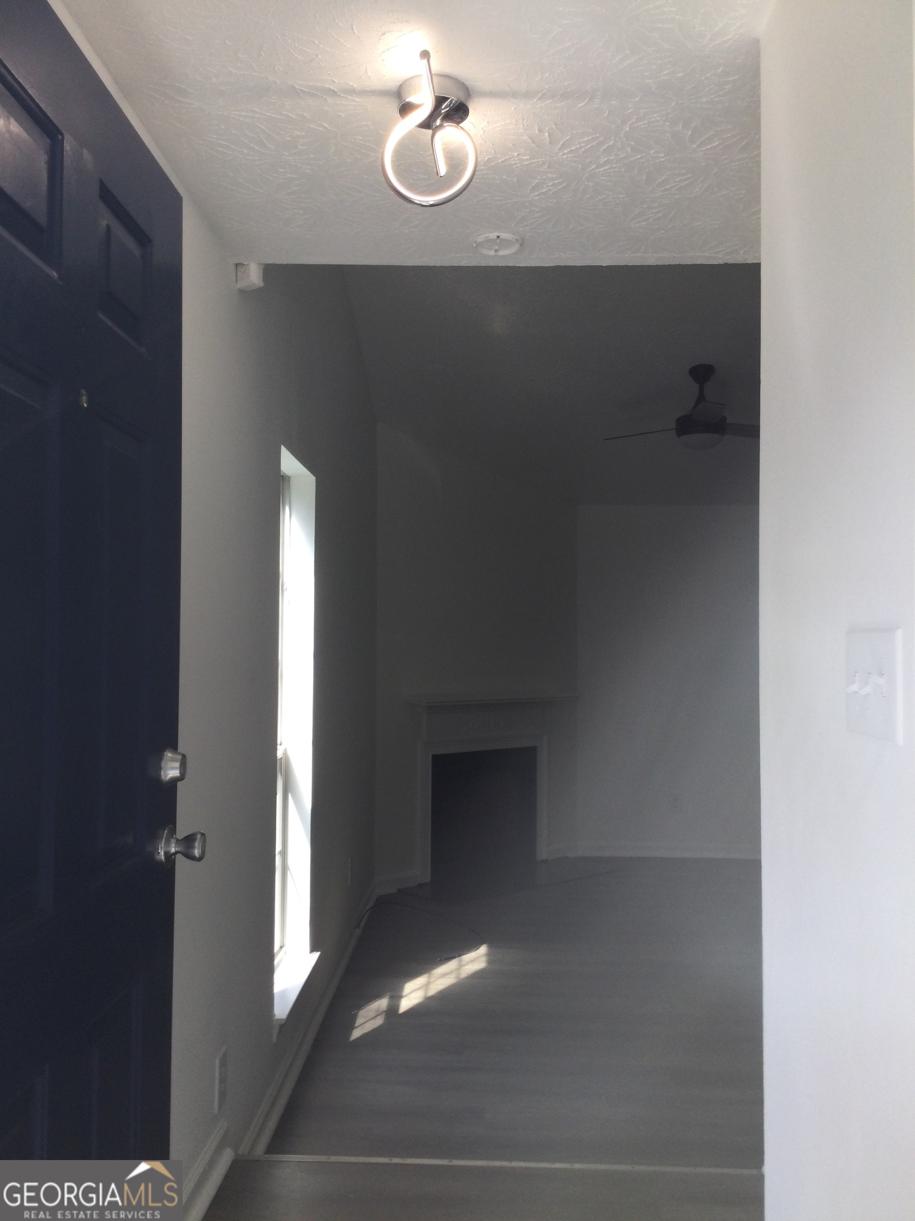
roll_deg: -1.6
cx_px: 458
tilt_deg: +0.1
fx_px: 1093
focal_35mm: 31
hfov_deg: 45.4
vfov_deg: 58.4
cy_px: 610
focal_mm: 3.3
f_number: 2.4
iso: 32
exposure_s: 1/120
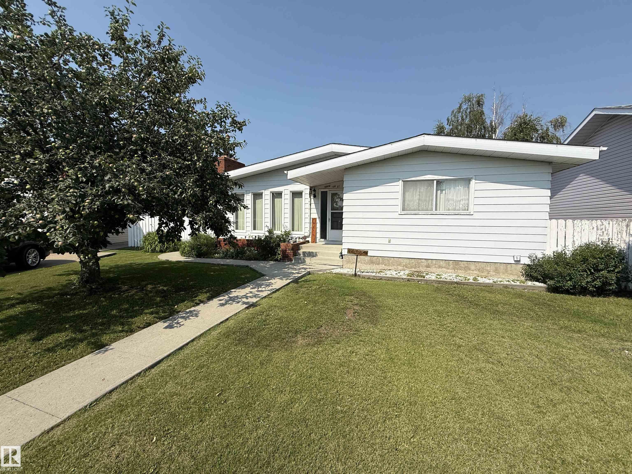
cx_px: 316
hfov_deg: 102.1
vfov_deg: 85.7
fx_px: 256
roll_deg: -1.0
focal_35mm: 14
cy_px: 237
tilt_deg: -3.5
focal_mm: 2.22
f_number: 2.2
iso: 50
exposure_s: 1/3891
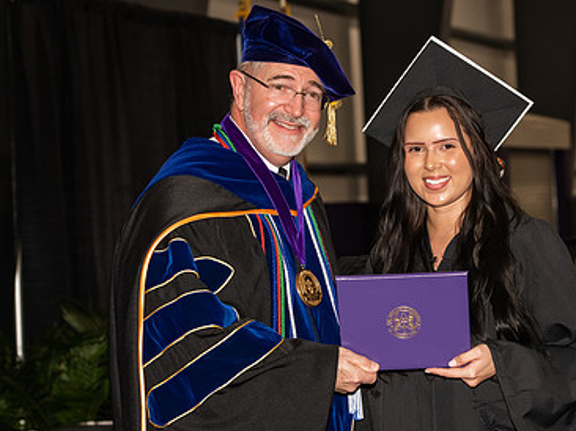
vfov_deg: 11.8
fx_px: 2079
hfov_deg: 15.7
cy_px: 263
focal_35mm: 125
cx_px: 379
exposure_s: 1/200
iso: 1000
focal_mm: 82
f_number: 5.6
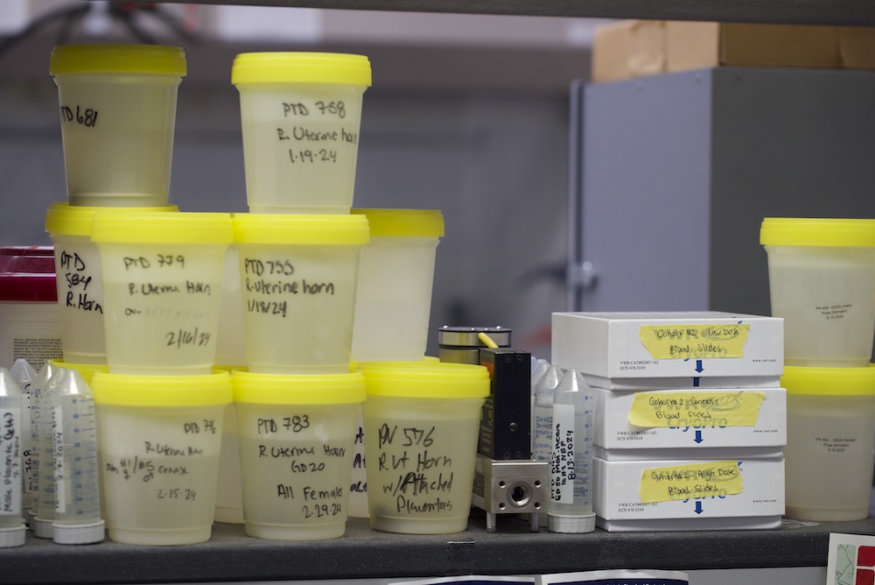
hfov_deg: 20.4
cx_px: 438
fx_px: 2432
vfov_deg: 13.7
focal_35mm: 100
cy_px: 292
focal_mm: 100
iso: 1250
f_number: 4
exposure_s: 1/160
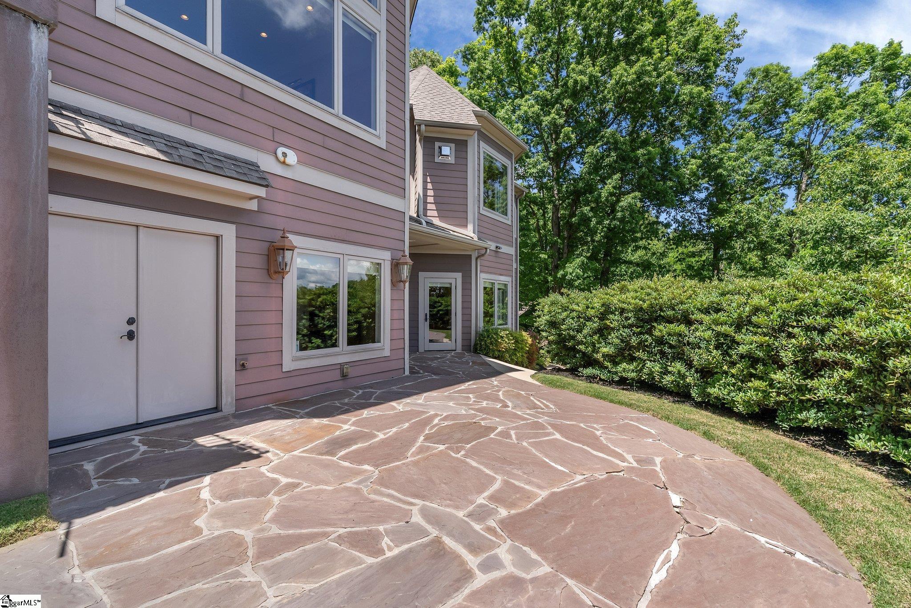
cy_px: 304
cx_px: 456
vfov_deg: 73.8
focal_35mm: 16
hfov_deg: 96.7
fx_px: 405
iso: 400
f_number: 8
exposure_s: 1/1250
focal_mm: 16
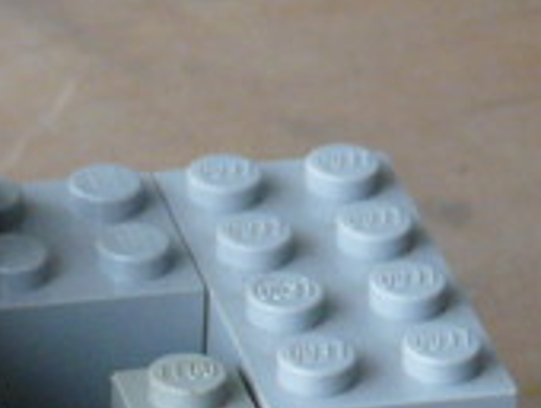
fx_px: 5462
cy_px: 687
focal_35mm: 349
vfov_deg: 4.2
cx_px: -159
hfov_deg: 5.6
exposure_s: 1/6
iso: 200
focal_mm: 10.8
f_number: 3.2
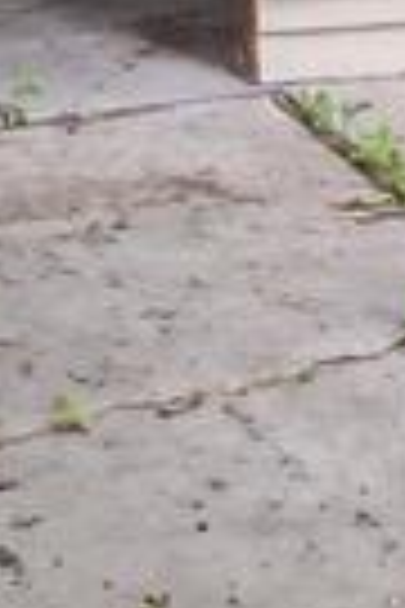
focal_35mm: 114
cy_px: -563
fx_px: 1924
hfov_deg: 11.8
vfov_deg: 15.0
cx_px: -40
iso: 100
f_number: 8
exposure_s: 1/40
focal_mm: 10
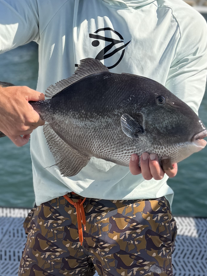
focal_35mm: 74
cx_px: 112
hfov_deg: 19.9
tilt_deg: -17.9
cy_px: 173
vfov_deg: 26.2
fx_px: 590
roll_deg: -1.1
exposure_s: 1/4405
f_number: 1.78
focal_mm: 6.76
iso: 80
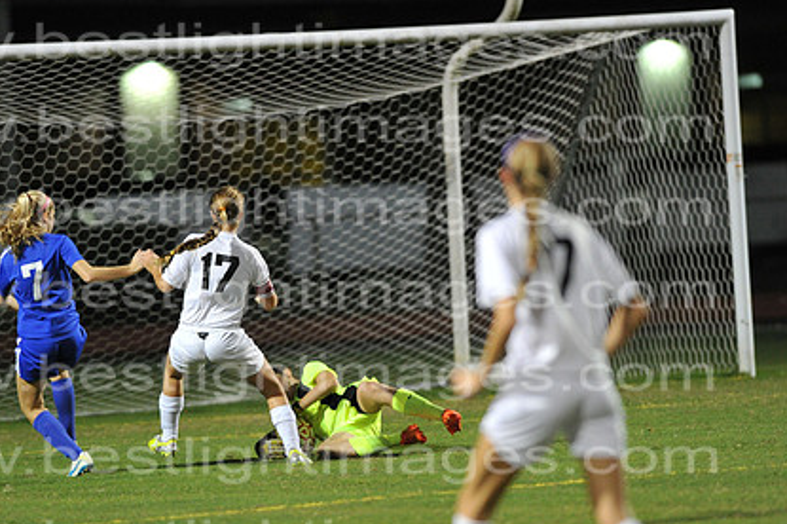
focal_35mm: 419
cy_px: 336
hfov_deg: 4.9
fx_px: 9152
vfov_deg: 3.3
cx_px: 290
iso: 5000
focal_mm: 300
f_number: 3.2
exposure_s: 1/400
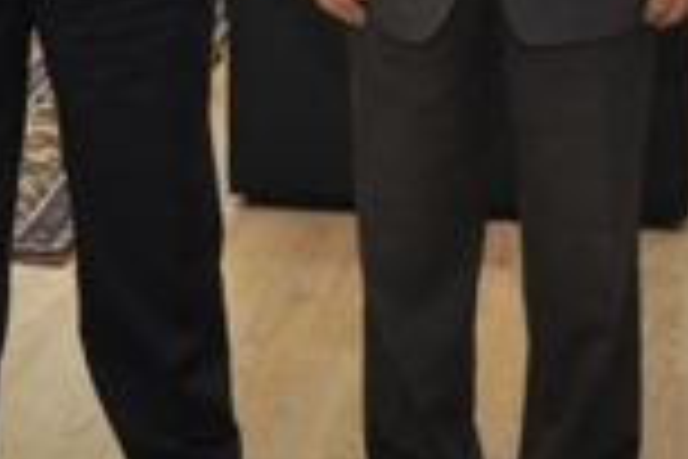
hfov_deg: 14.9
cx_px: 310
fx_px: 2637
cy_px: -160
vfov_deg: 9.7
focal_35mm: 138
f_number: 4
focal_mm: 22
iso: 800
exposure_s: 1/60
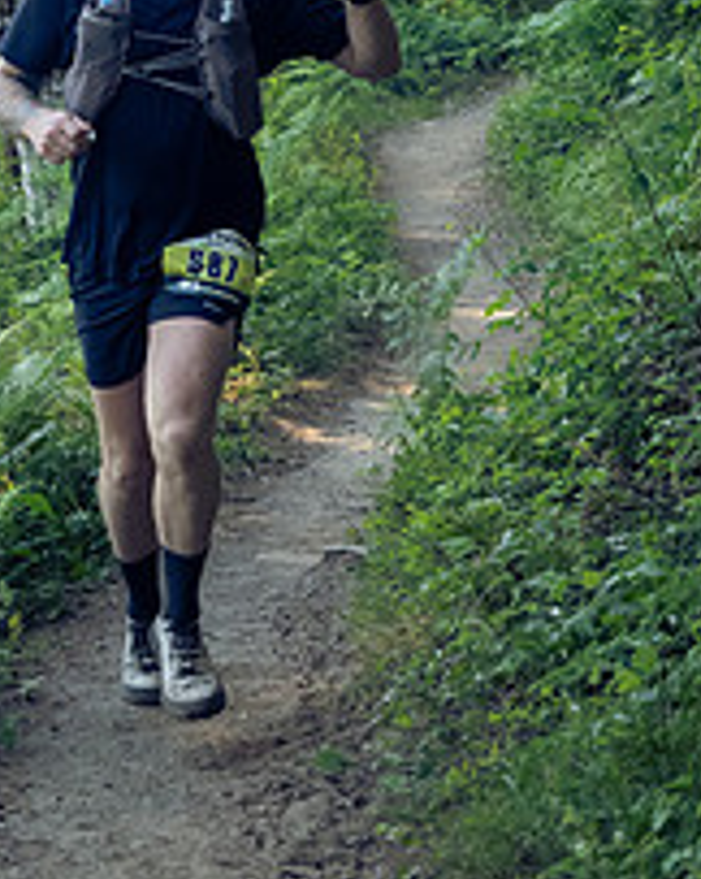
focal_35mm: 156
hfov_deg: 9.9
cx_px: 136
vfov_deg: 12.3
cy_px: 238
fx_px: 4052
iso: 2500
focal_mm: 36
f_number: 2.8
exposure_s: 1/1000
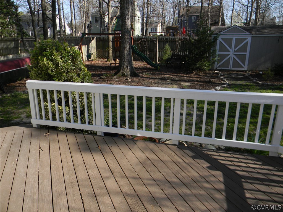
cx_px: 142
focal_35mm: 28
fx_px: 229
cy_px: 106
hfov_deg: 63.4
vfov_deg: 49.7
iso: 80
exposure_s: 1/503
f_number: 3.5
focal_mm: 5
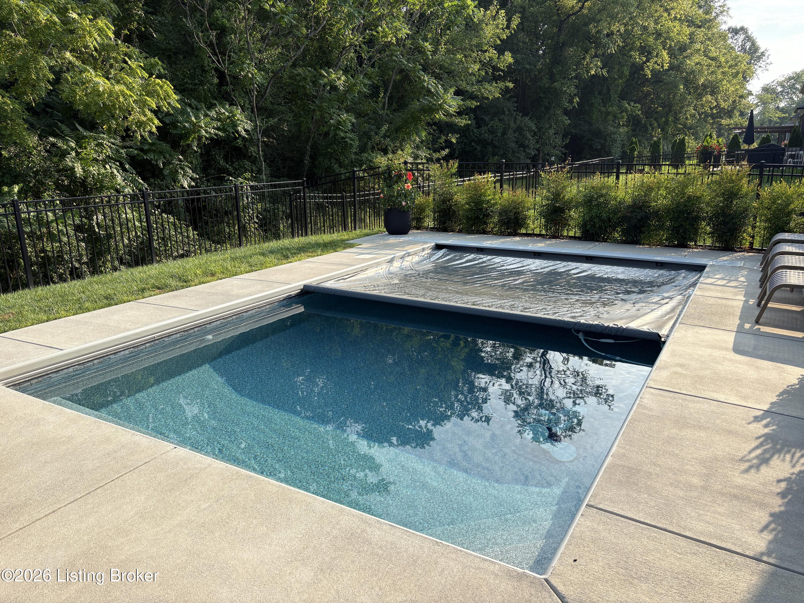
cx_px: 402
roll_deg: +1.1
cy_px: 302
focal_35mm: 26
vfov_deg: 53.1
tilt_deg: -14.9
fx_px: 604
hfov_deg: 67.3
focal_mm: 5.96
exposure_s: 1/1287
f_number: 1.6
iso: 50
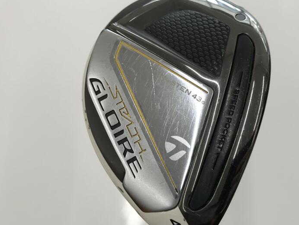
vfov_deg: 36.6
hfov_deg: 47.7
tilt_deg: -72.2
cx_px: 173
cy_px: 141
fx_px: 337
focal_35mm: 39
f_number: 1.8
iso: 32
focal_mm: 3.99
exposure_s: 1/120
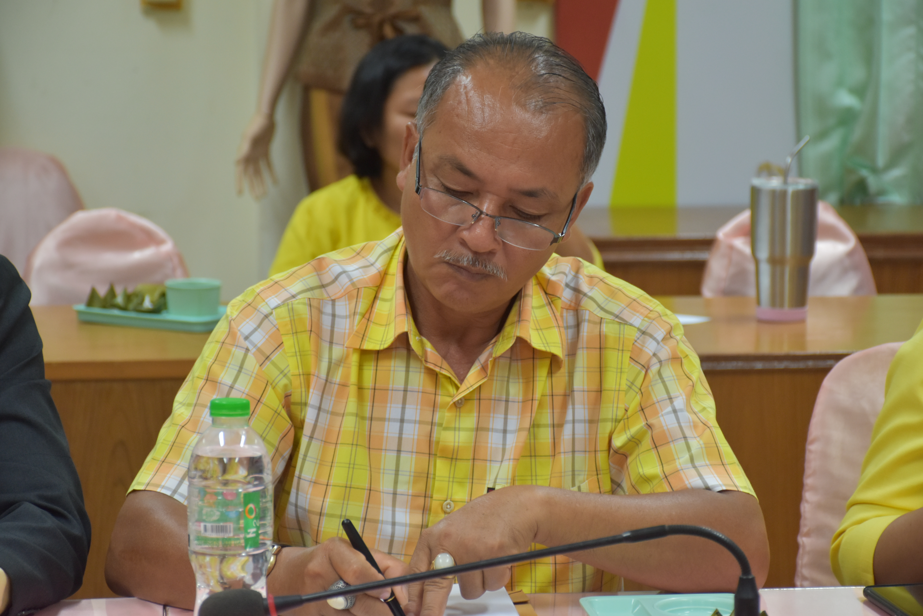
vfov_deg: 11.4
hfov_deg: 17.1
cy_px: 308
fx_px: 3076
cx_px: 462
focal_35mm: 120
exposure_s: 1/60
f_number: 5.3
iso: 900
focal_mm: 80
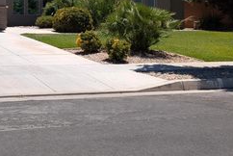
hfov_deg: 28.0
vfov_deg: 20.0
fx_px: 428
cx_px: -19
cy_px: -5
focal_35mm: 66
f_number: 1.68
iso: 21
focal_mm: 6.9
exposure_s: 1/1232
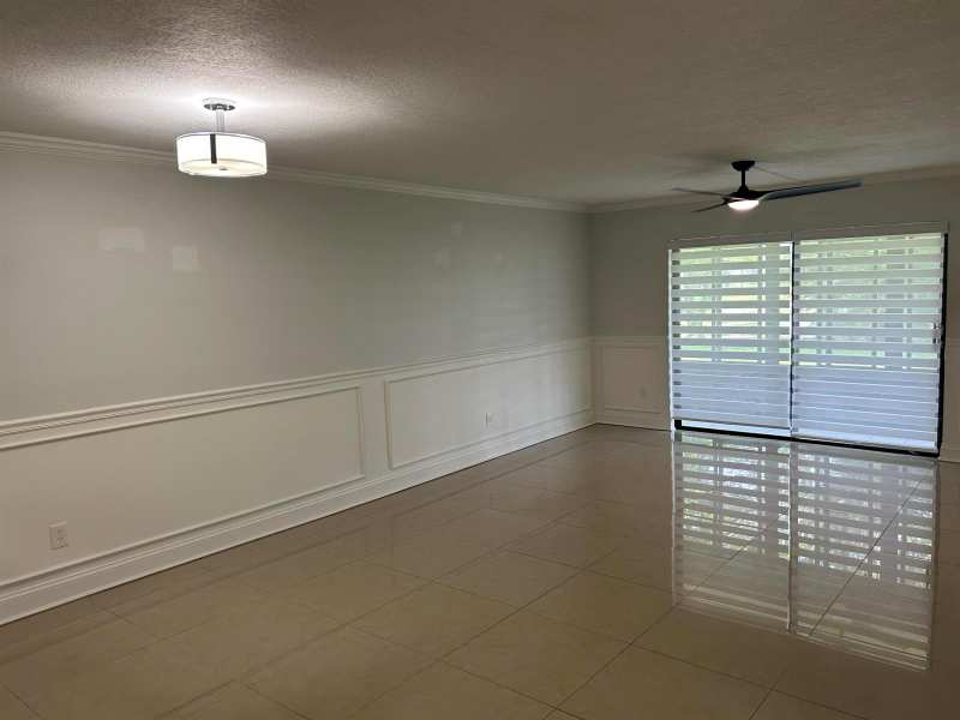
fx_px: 721
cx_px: 480
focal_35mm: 26
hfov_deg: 67.3
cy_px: 360
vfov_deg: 53.1
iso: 100
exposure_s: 1/120
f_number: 1.5
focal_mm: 5.7
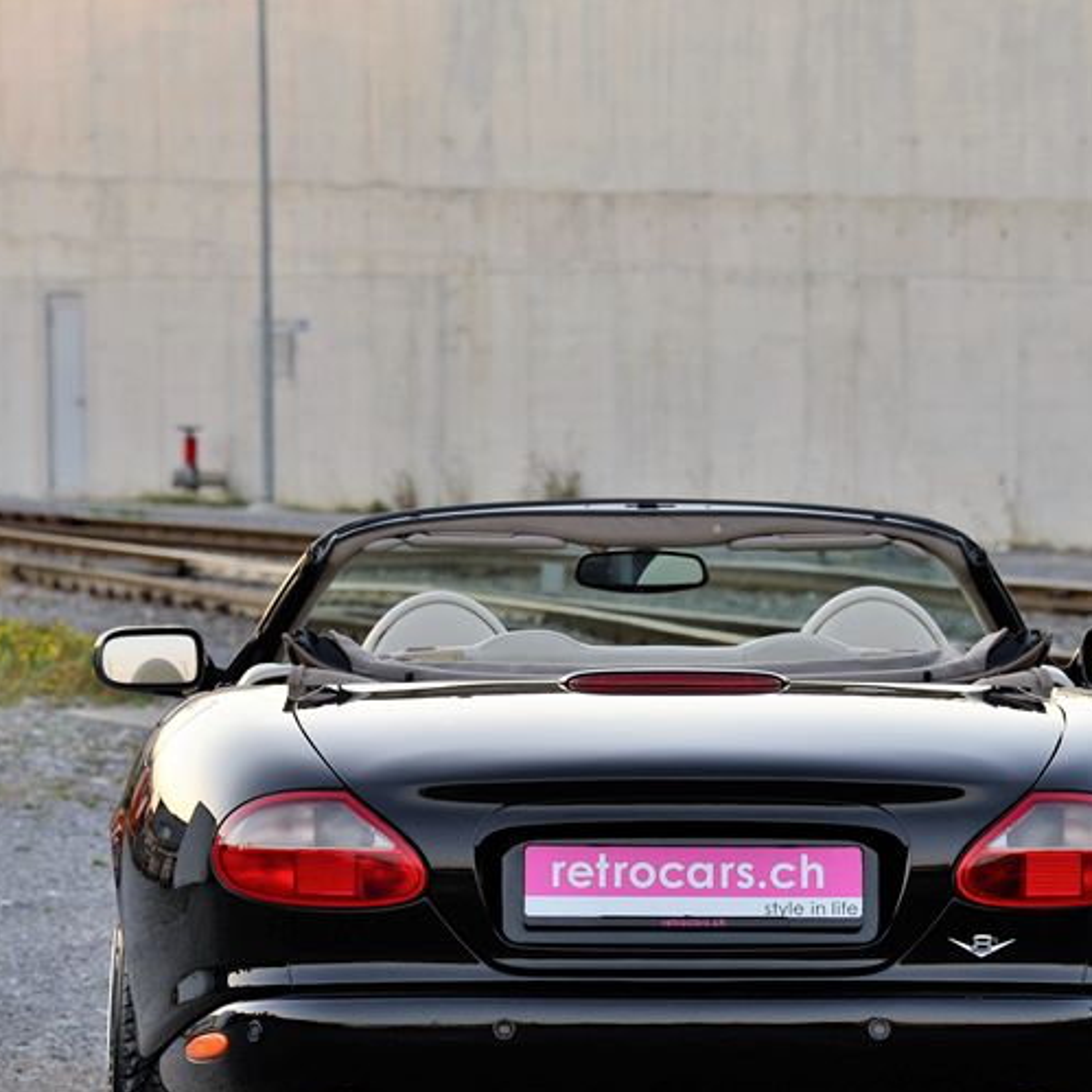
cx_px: 683
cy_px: 696
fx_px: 6995
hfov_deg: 8.9
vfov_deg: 8.9
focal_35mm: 196
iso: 500
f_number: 6.3
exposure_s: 1/50
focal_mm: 120
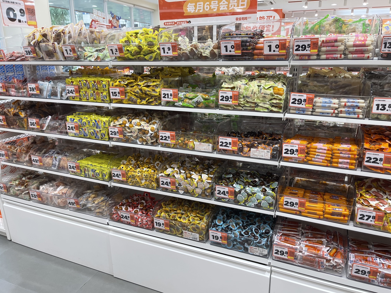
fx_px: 294
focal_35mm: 26
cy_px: 146
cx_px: 196
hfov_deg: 67.3
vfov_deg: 53.1
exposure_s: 1/100
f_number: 1.6
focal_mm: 5.1
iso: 50
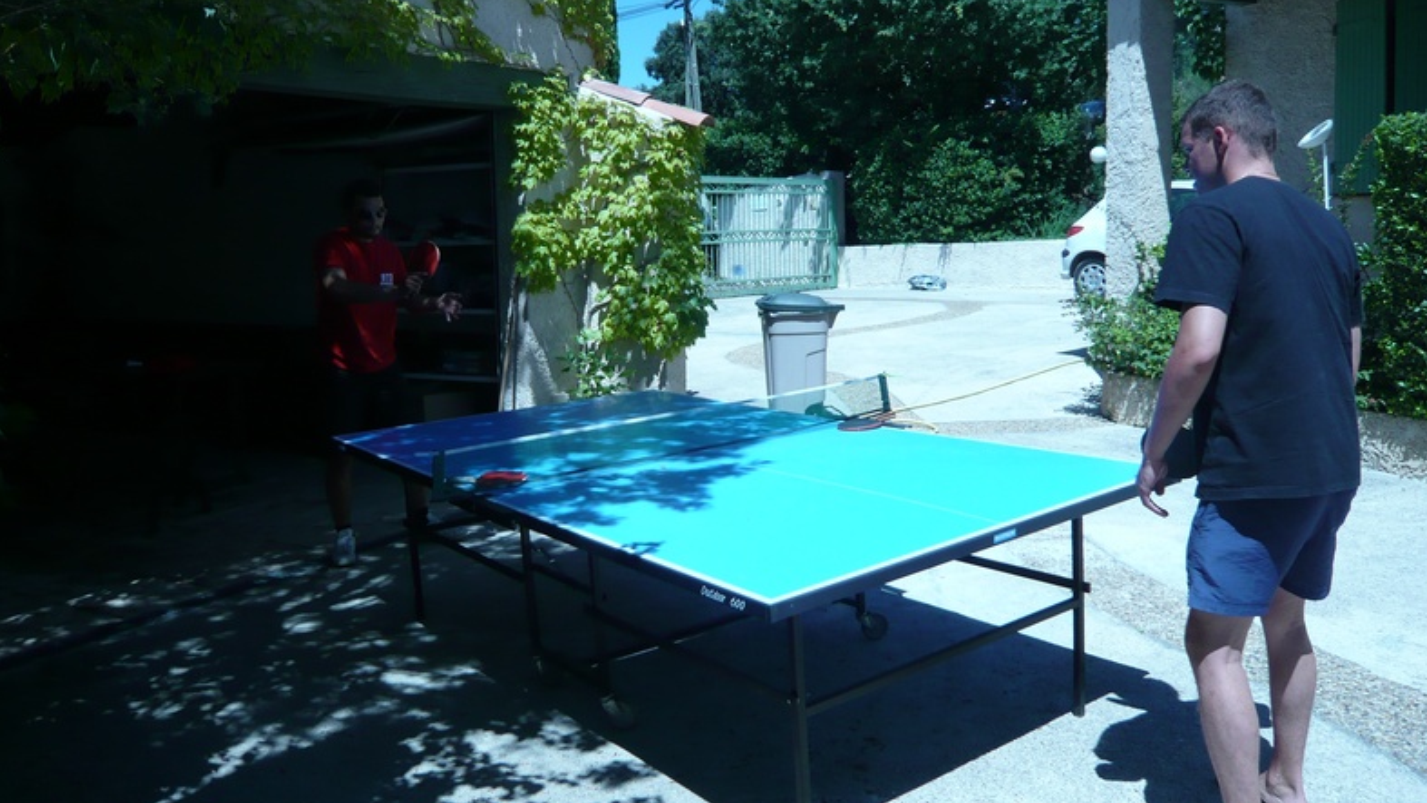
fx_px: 1173
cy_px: 359
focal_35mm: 31
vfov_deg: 37.8
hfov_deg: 62.6
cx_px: 718
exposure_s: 1/160
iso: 100
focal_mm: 4.6
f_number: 8
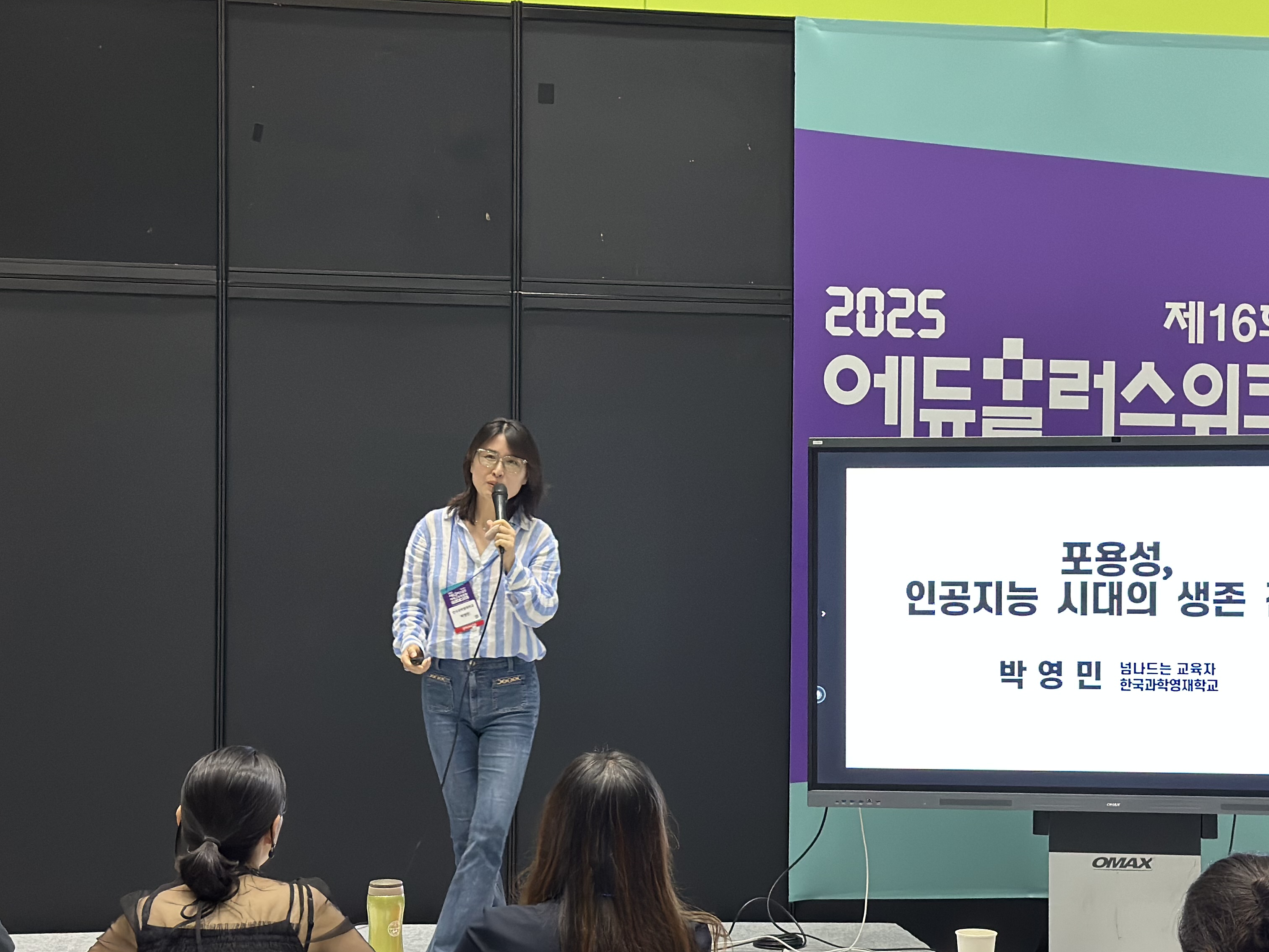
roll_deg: -1.0
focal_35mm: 64
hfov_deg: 30.2
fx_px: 2346
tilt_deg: -0.4
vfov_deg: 22.9
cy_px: 558
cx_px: 765
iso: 250
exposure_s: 1/60
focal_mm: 6.86
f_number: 1.78
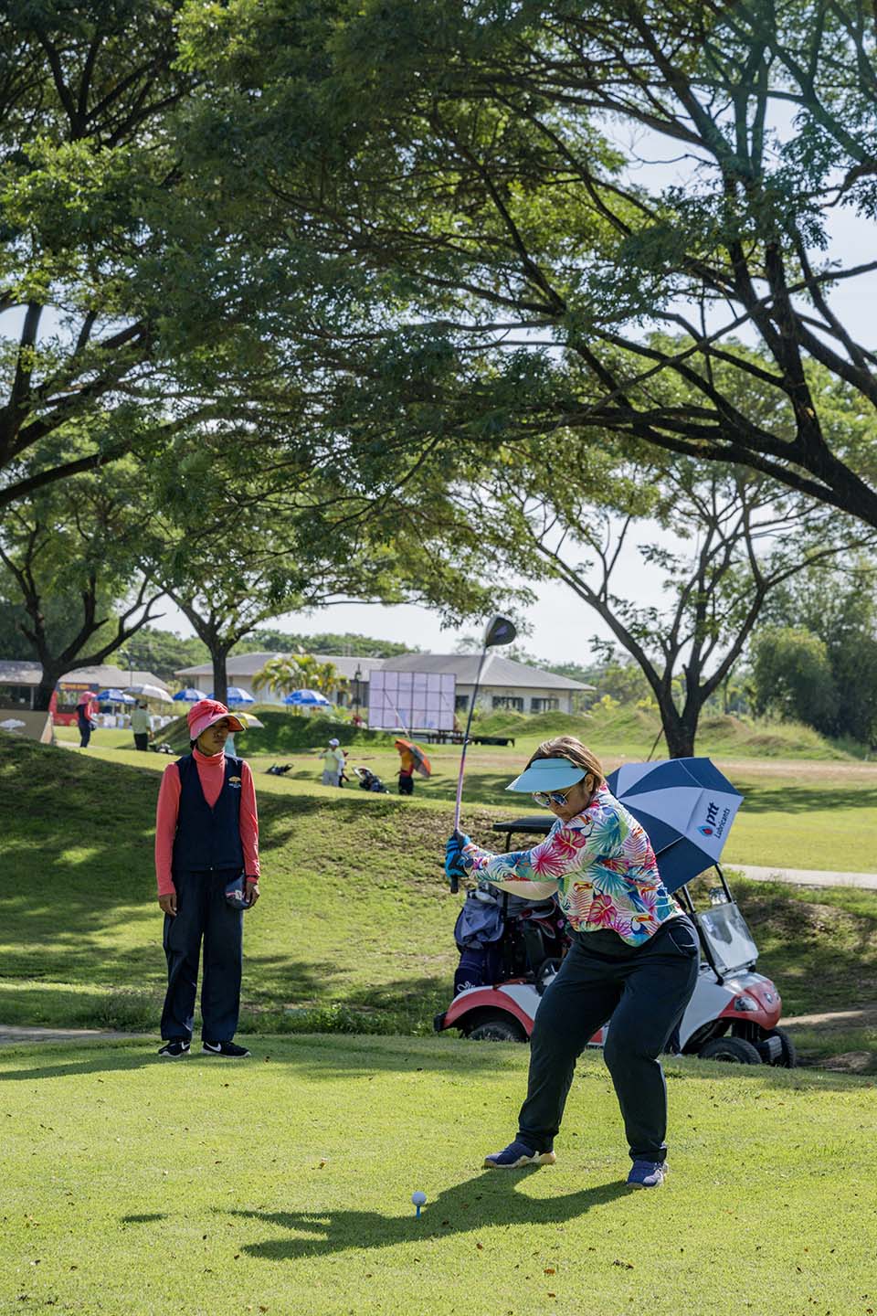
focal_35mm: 69
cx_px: 438
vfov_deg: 29.2
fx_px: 2521
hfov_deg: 19.7
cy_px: 658
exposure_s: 1/640
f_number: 7.1
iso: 64
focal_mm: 69
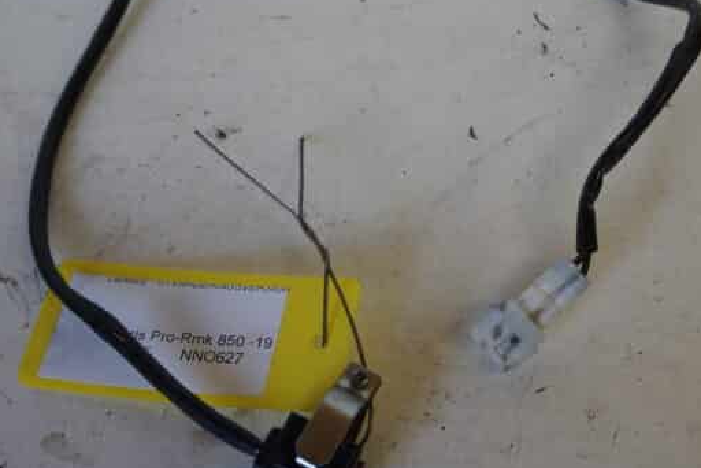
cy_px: 187
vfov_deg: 22.6
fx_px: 1169
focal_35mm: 60
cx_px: 390
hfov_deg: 33.3
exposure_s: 1/60
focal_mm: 20
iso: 200
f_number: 3.5
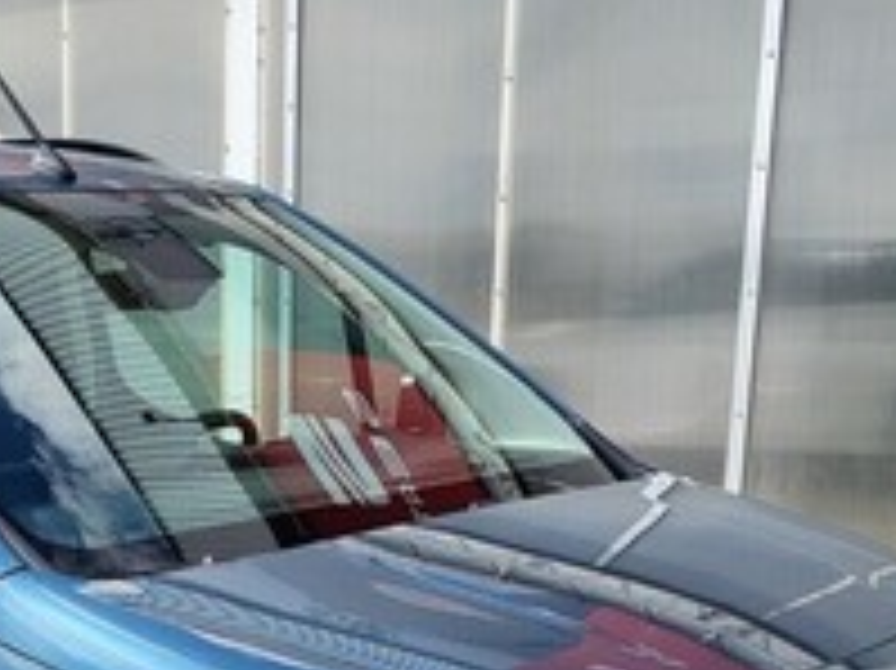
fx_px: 1863
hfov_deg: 26.2
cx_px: 95
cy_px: 771
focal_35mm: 72
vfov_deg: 19.4
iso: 40
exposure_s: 1/1050
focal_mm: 5.4
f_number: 1.8
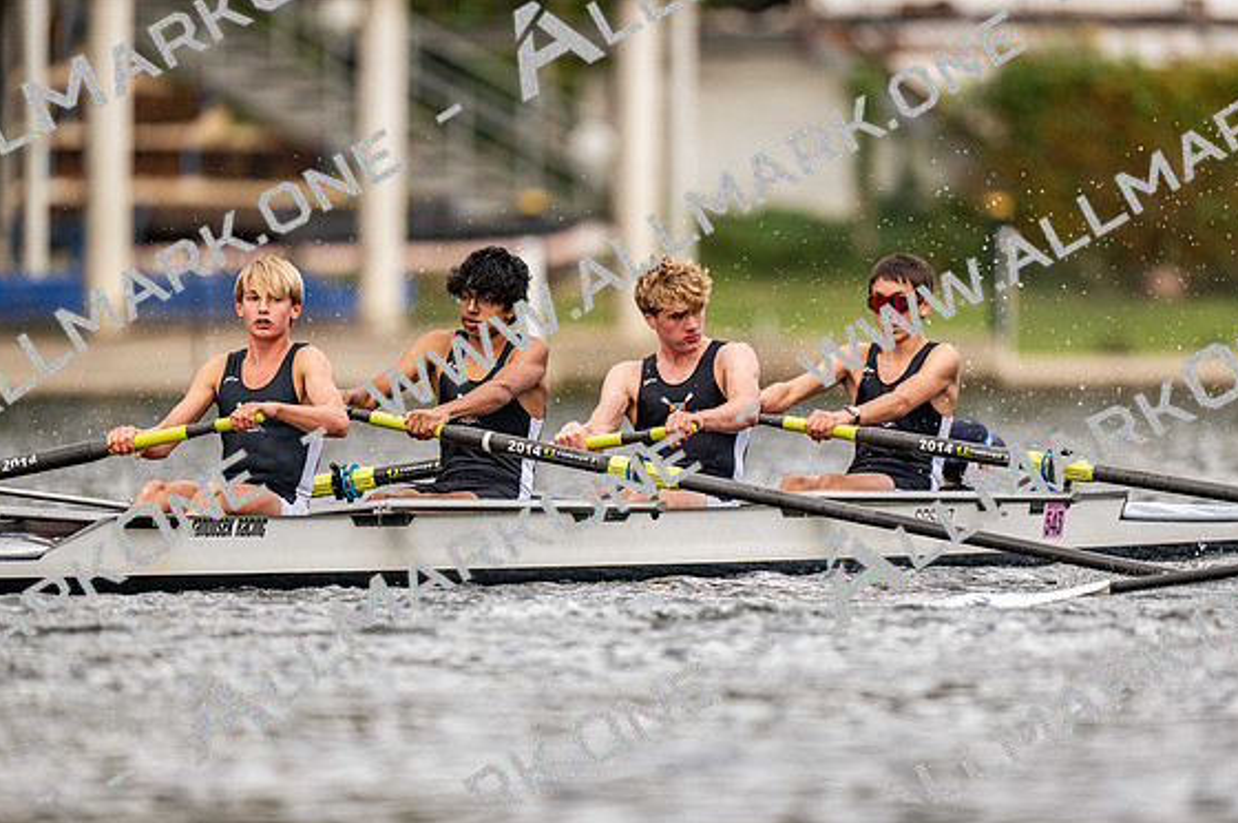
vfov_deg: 2.2
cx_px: 634
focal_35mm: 622
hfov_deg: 3.3
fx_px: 21365
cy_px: 425
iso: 800
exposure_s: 1/2500
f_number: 4
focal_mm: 600
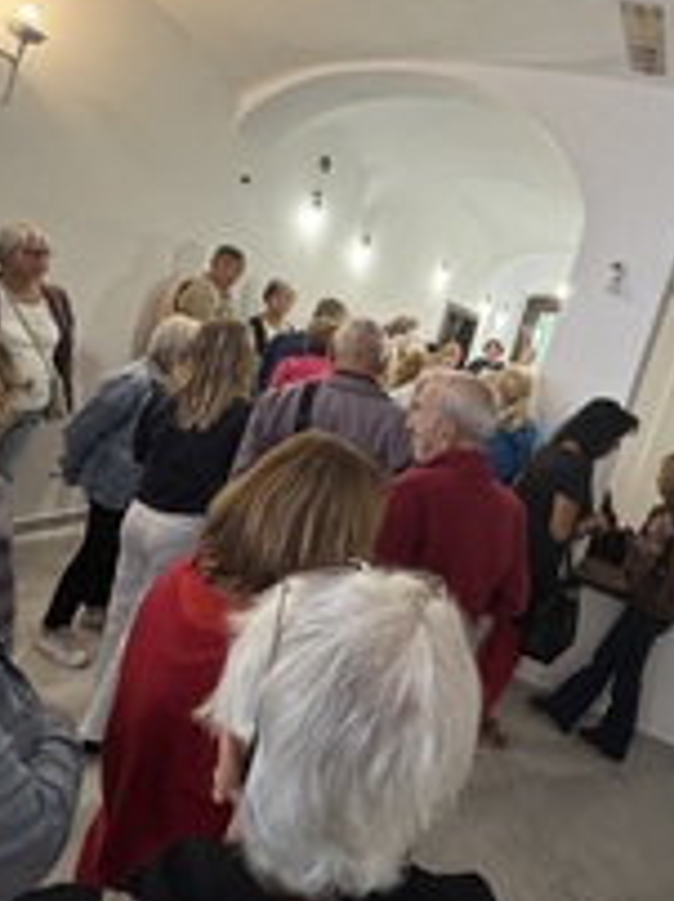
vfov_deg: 69.3
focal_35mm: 25
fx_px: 650
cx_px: 545
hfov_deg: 51.2
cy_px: 415
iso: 200
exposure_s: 1/50
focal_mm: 2.22
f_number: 2.2
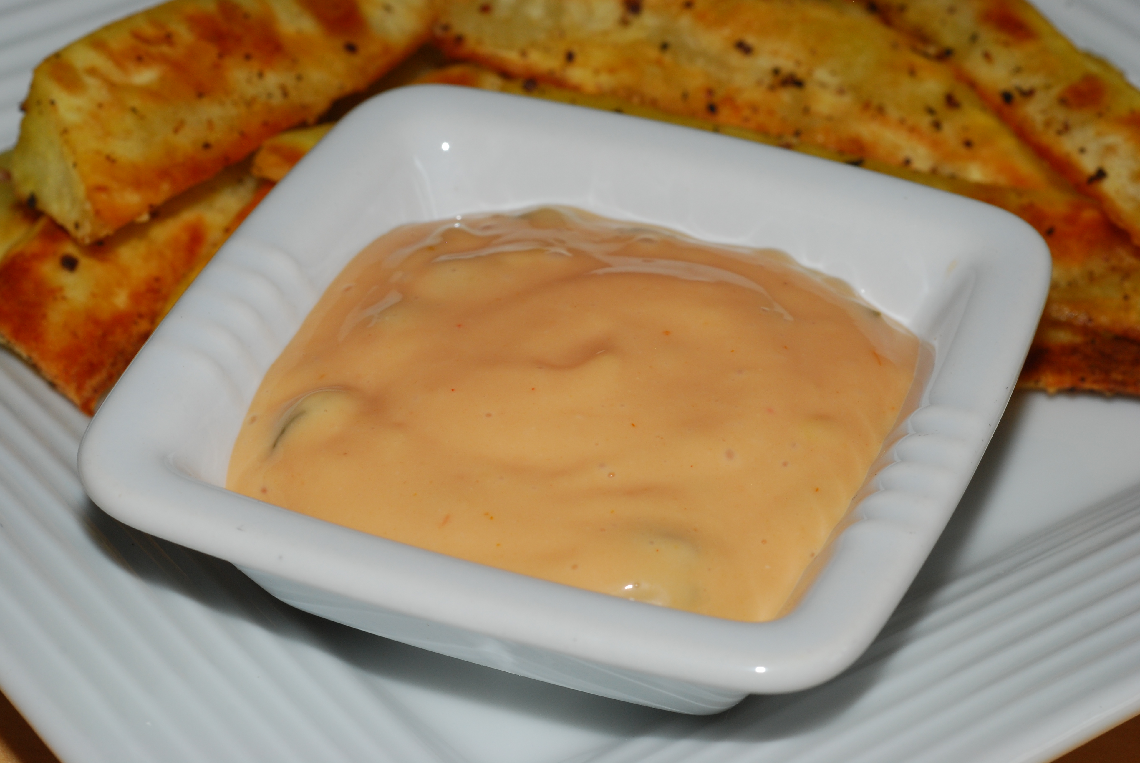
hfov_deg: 22.6
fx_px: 2853
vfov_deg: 15.2
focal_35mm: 90
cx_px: 570
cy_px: 382
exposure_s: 1/60
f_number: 14
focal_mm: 60
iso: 200
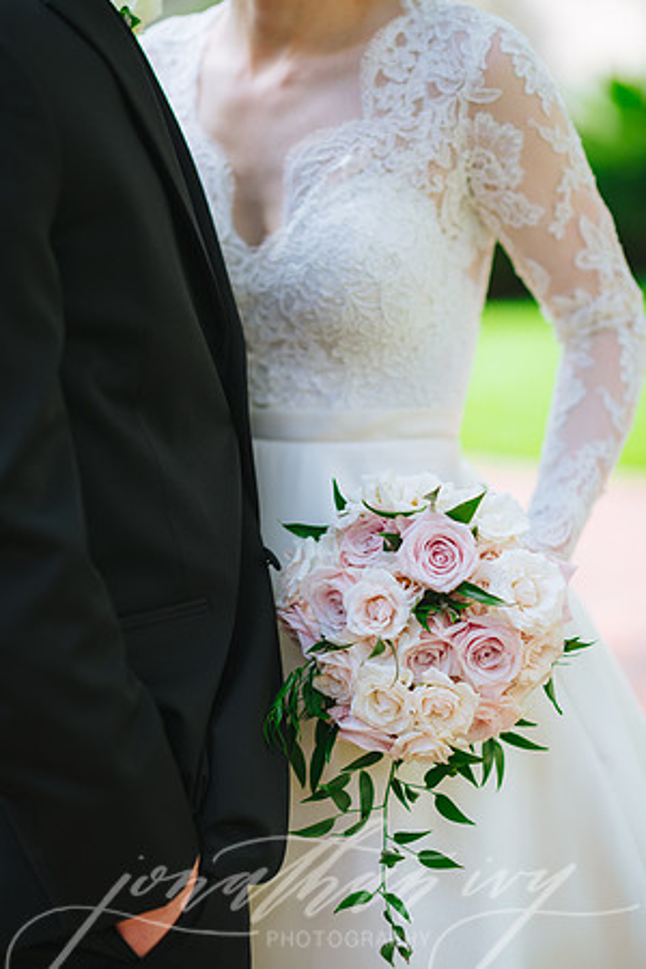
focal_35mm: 85
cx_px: 323
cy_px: 484
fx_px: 2288
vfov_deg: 23.9
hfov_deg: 16.1
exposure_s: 1/800
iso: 100
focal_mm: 85
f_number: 2
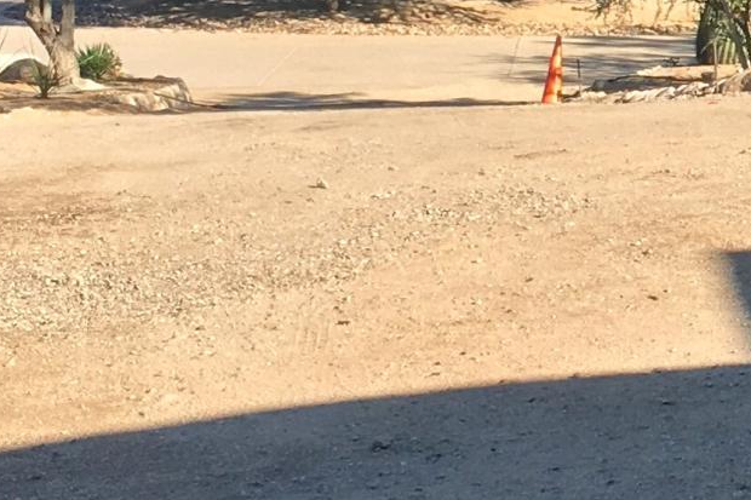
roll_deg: +0.5
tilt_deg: -3.9
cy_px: 24
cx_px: 1084
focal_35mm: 146
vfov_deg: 9.3
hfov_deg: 13.4
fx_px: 3045
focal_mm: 4.15
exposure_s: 1/1166
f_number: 2.2
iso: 25
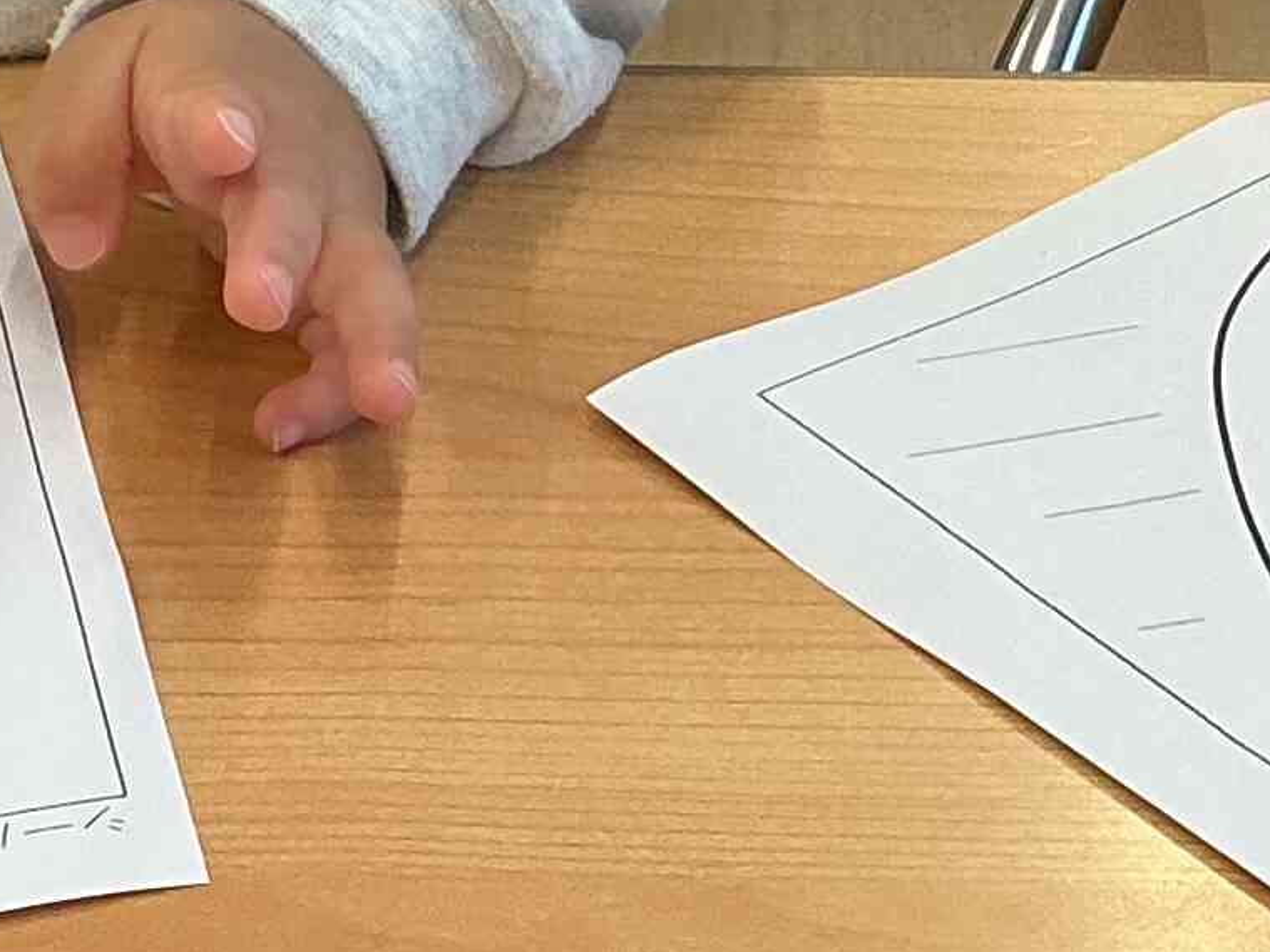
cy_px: -458
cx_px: 1071
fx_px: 5649
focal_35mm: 154
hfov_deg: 12.8
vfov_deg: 9.4
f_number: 1.8
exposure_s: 1/120
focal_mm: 3
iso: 50
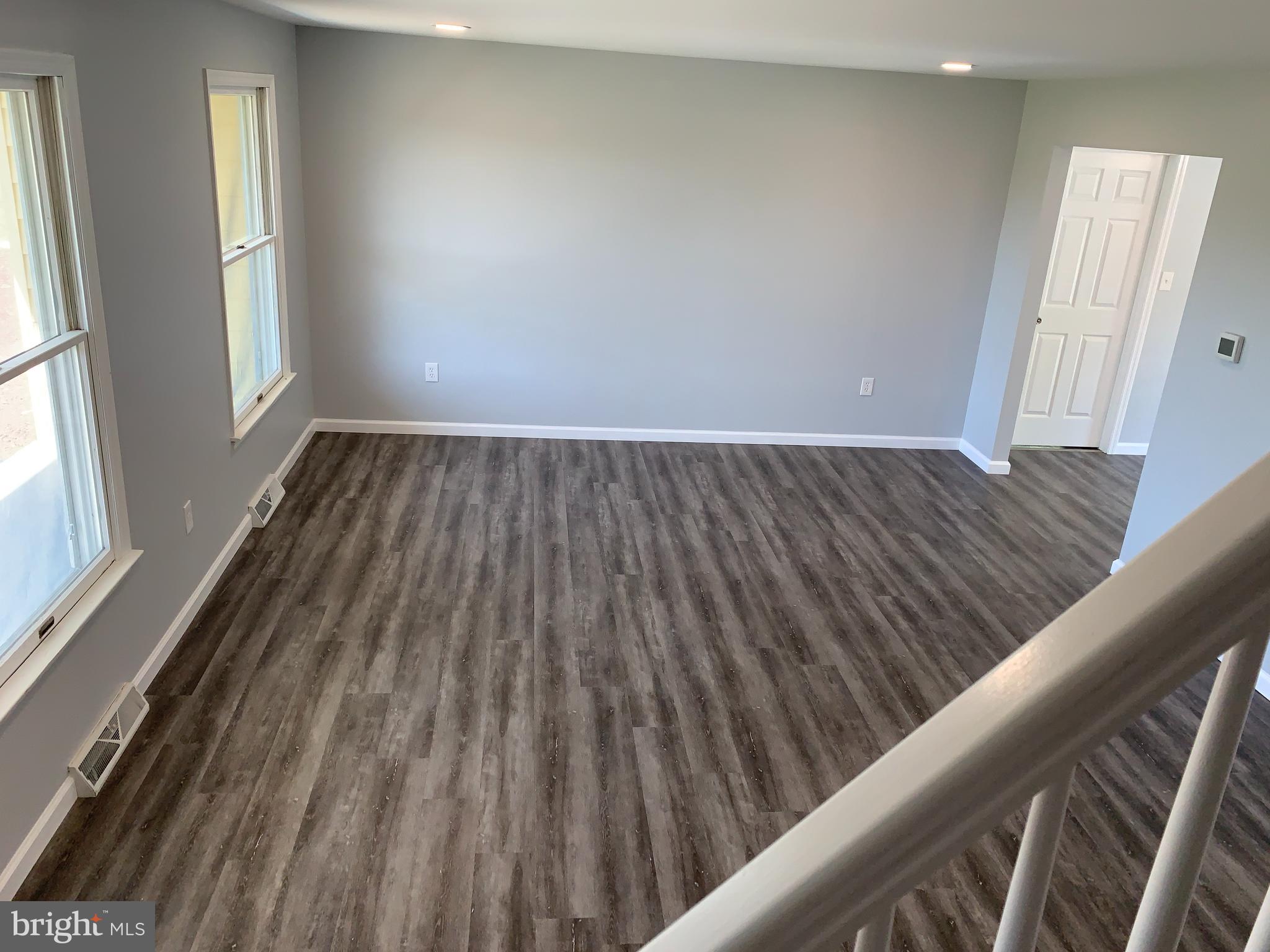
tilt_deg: -18.8
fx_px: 954
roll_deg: -4.6
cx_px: 635
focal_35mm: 26
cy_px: 476
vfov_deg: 53.1
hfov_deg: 67.3
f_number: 1.8
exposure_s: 1/120
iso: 80
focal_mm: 4.25
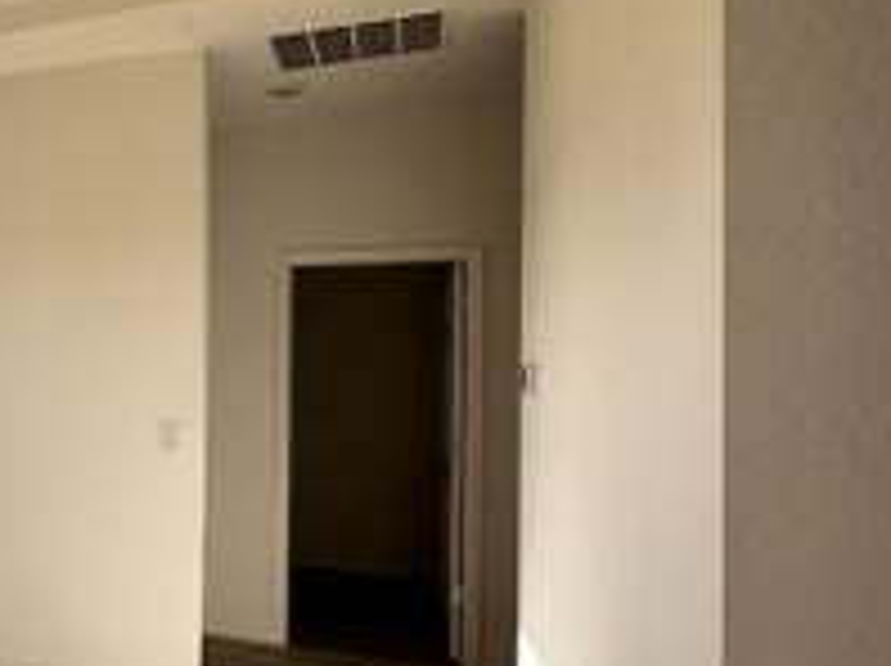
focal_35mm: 34
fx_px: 874
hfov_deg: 42.3
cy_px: 351
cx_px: -94
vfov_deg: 41.7
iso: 40
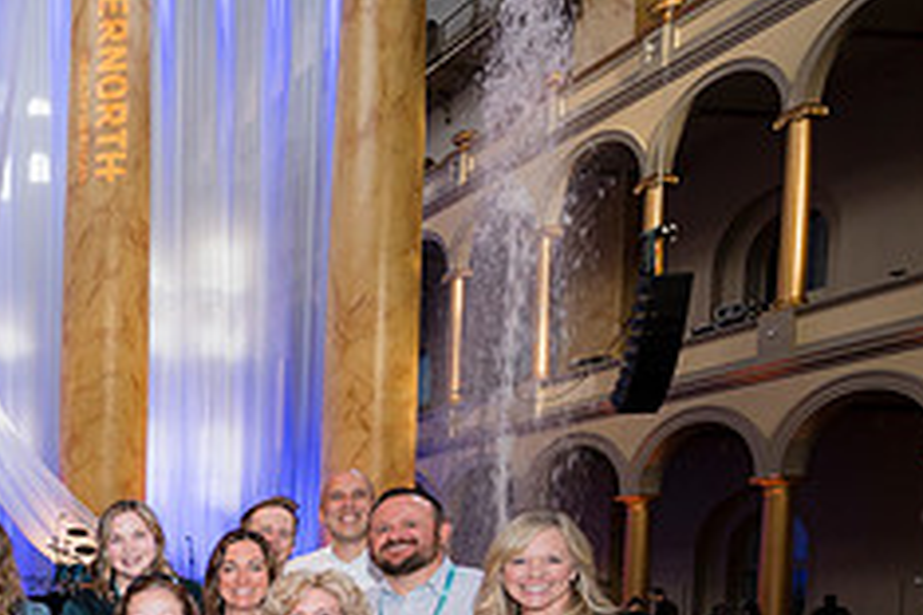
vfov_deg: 30.2
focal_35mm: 40
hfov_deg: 37.1
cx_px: -181
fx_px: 1025
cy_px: 662
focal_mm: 15.5
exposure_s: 1/100
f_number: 5
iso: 800
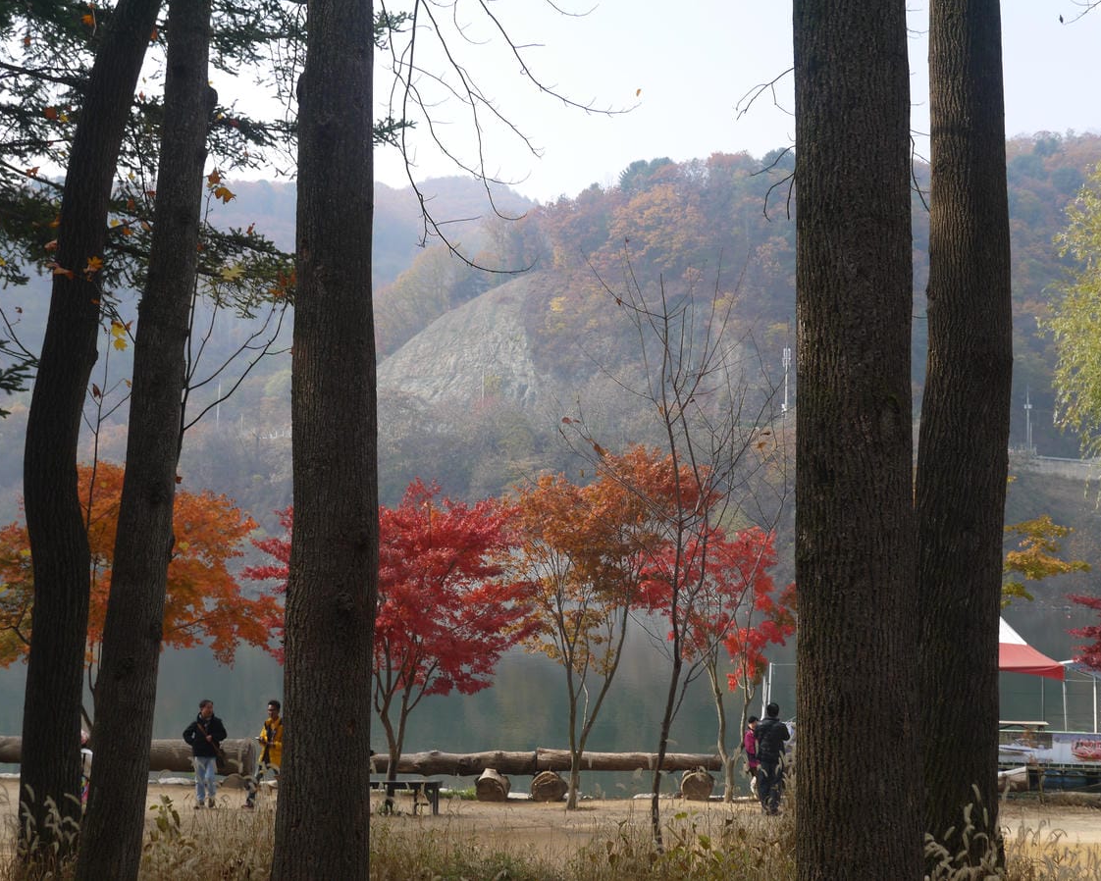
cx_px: 582
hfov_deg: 38.8
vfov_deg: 31.5
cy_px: 440
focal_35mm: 48
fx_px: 1564
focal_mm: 23
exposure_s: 1/200
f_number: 6.3
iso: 160
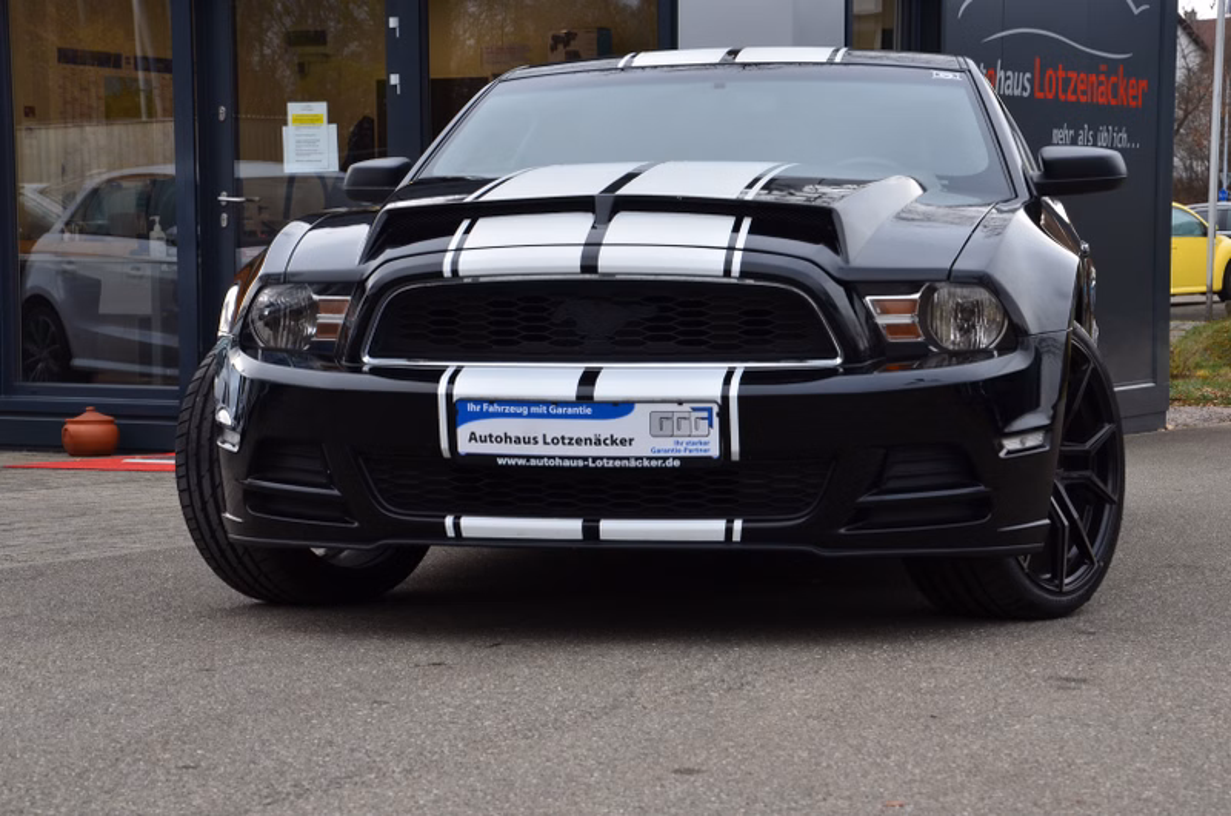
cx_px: 616
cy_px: 408
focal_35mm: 87
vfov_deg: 15.6
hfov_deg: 23.4
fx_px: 2969
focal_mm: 58
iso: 320
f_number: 10
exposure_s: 1/60
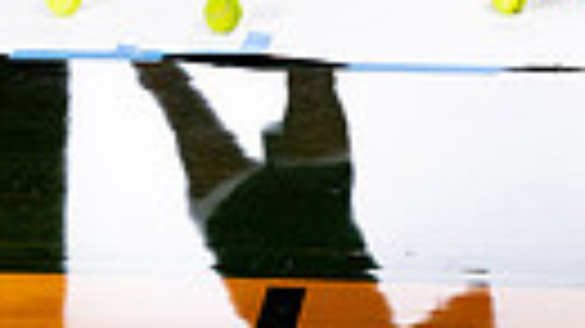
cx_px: 540
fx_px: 2527
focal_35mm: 163
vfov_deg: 6.9
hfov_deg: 13.1
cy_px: -521
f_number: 5.6
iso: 400
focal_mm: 45
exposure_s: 1/250
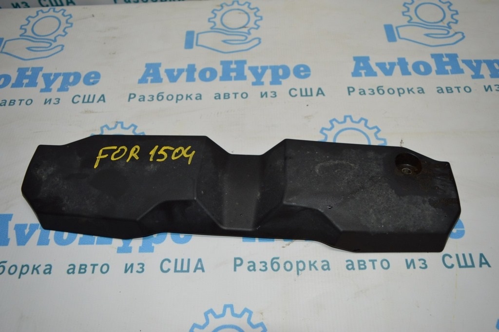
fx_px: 374
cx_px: 250
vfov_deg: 47.9
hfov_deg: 67.4
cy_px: 166
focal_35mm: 27
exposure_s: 1/100
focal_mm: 18
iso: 400
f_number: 4
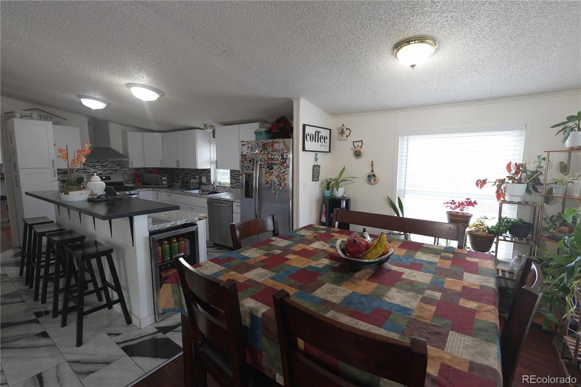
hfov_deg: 95.0
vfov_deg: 72.0
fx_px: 266
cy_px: 194
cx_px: 290
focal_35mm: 16
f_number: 2.8
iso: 160
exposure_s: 1/40
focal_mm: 11
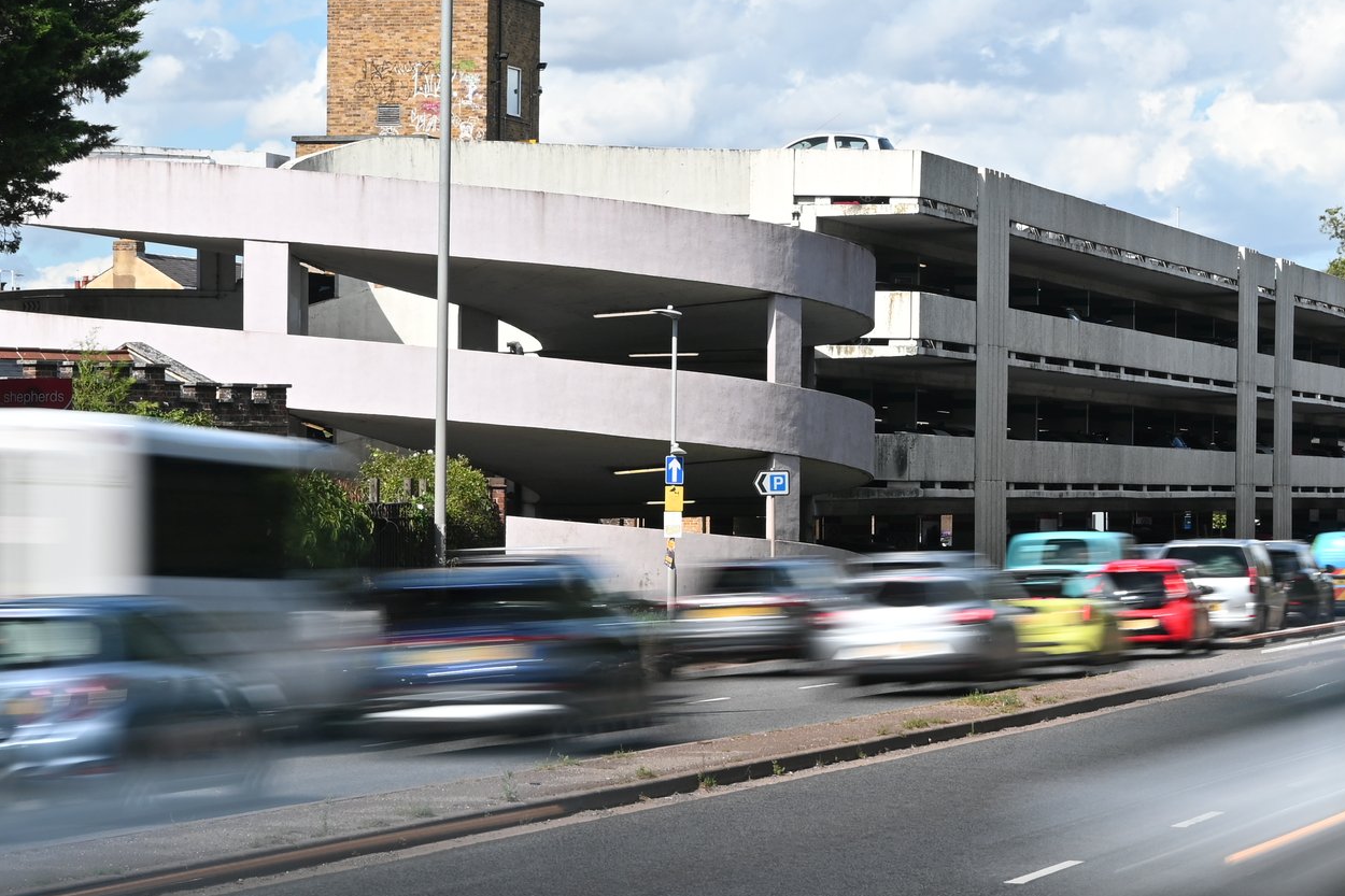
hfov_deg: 18.9
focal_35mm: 108
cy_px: 396
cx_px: 692
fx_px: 4034
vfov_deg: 12.7
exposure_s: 1
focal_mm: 50
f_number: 9
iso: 100
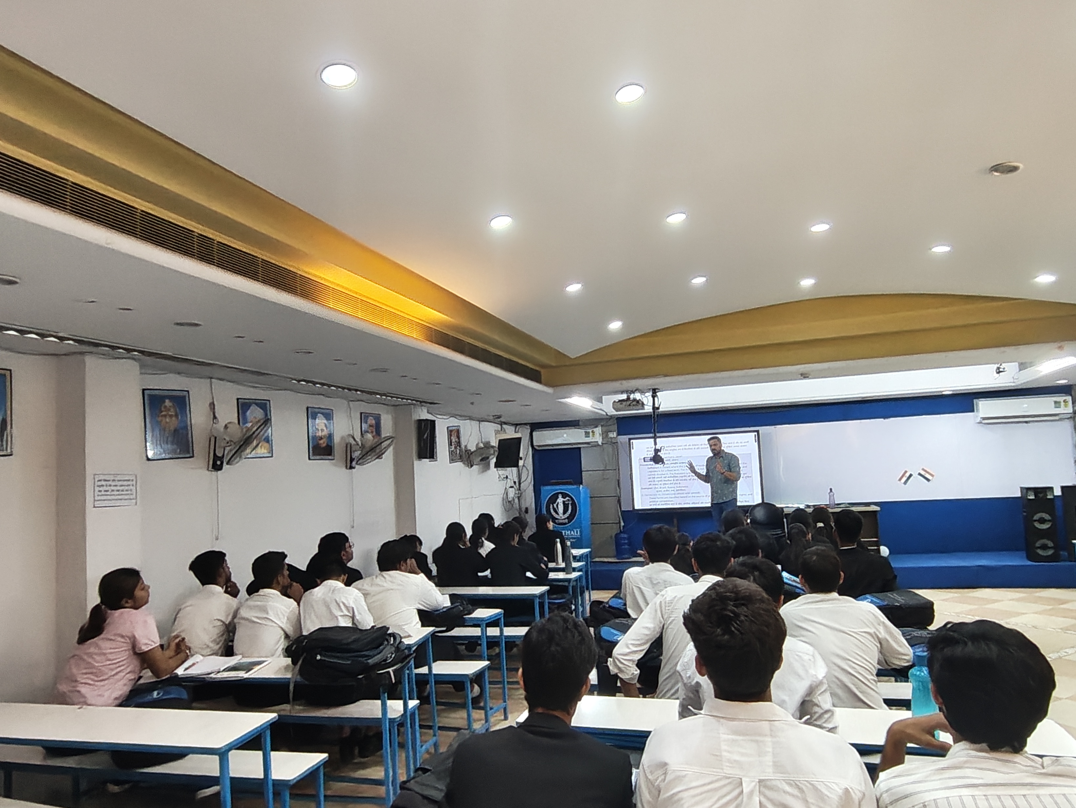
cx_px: 538
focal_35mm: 23
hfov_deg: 73.9
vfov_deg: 58.9
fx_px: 715
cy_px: 404
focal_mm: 1.64
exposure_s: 1/50
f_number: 2.2
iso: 561
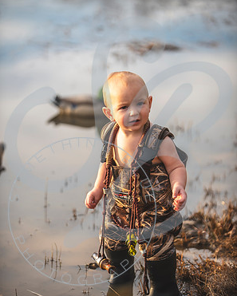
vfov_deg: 13.0
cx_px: 118
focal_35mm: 148
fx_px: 1297
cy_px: 151
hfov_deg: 10.4
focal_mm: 130
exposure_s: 1/400
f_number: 2.8
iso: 100
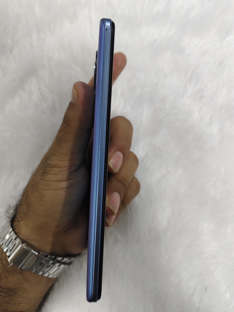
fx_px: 207
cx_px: 117
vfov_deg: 73.9
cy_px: 156
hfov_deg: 58.9
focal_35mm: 23
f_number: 1.88
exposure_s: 1/100
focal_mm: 5.56
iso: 149
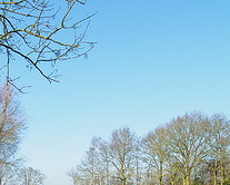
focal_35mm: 59
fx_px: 402
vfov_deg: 23.1
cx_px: -106
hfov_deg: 25.1
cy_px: 238
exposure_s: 1/320
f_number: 8
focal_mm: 10
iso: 640
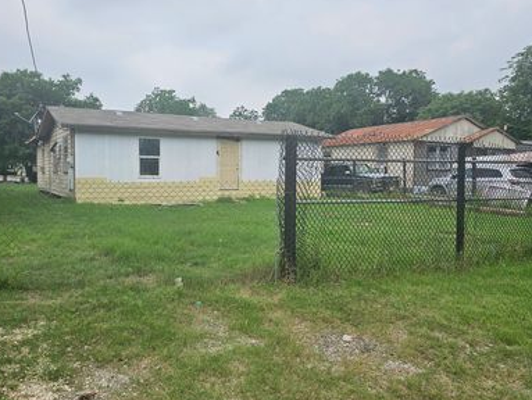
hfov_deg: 59.6
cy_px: 184
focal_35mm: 30
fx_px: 461
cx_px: 221
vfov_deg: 46.8
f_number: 1.7
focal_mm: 6.3
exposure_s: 1/950
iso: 10
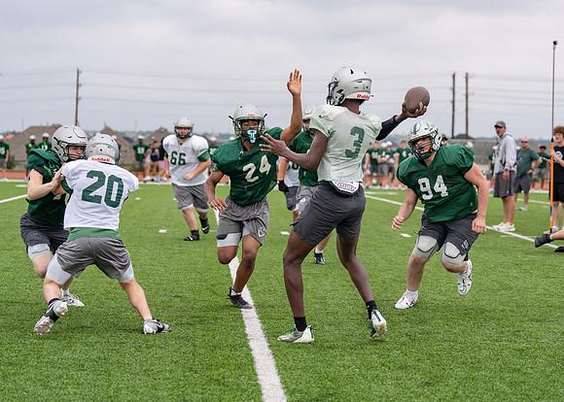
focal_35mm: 82
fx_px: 1313
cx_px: 324
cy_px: 179
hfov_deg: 24.2
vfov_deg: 17.4
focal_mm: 70
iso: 200
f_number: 2.8
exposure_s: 1/3200
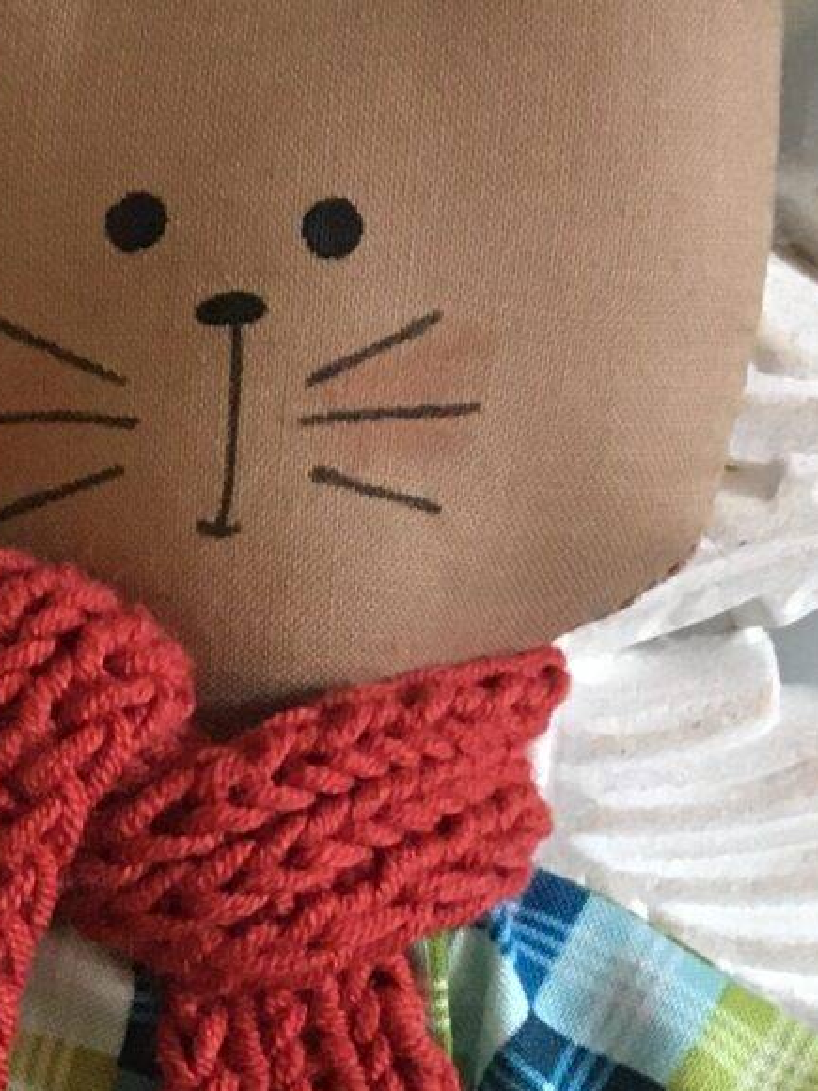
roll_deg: +2.7
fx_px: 4033
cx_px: -841
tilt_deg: -35.5
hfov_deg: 10.6
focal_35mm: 128
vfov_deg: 14.6
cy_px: 1520
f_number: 2.2
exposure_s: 1/33
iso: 160
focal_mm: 4.15
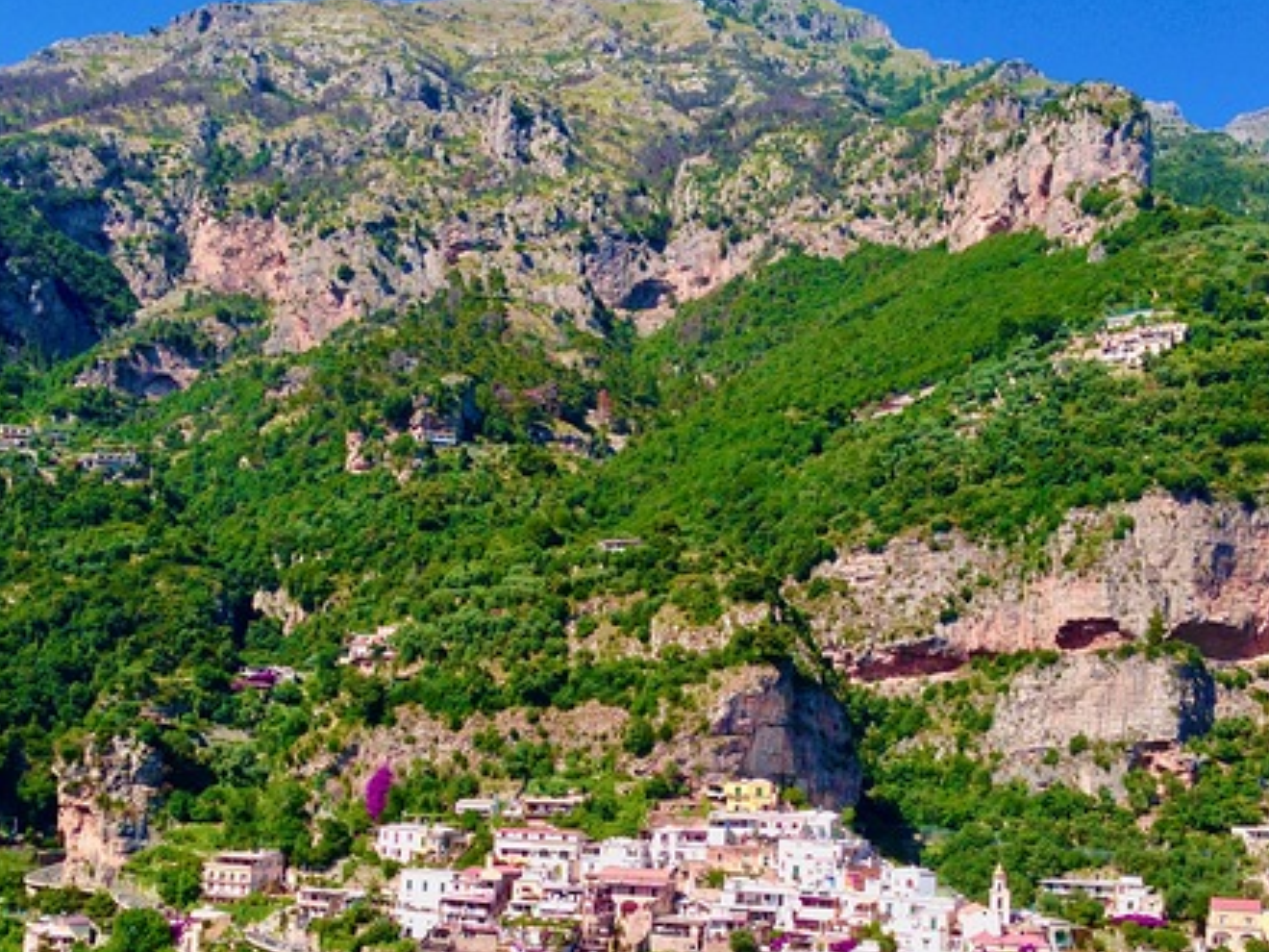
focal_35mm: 45
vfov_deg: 31.8
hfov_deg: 42.1
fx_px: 1650
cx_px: 640
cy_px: 666
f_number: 2.4
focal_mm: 4.12
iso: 50
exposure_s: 1/1106
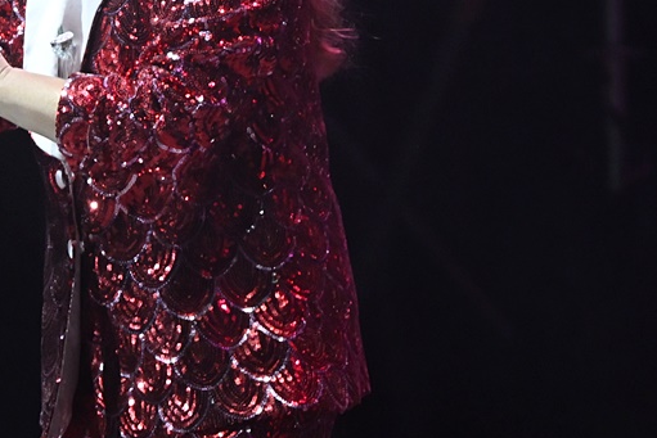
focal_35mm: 601
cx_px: 121
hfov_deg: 3.4
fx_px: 10971
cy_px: 164
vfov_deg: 2.3
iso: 4000
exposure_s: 1/320
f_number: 6.3
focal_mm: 200
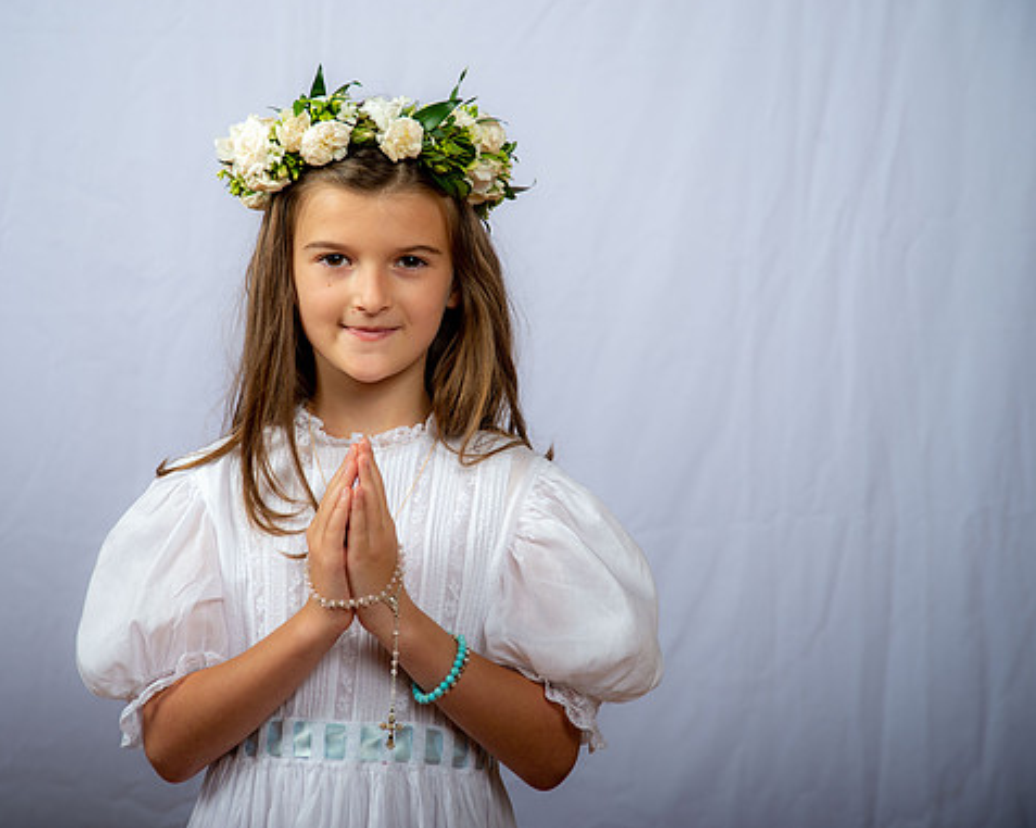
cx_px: 434
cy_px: 411
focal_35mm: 89
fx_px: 2727
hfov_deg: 21.5
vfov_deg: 17.3
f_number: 6.3
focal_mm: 78
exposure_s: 1/200
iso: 250
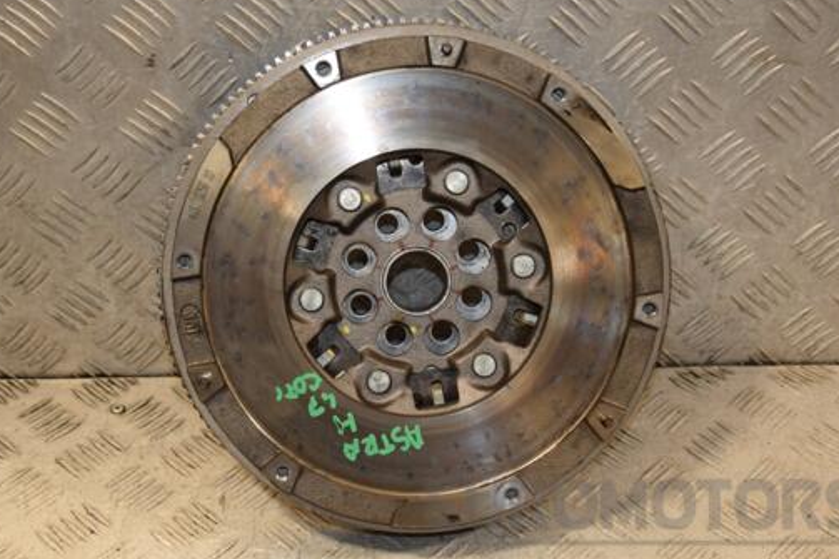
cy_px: 282
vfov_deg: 20.0
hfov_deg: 29.7
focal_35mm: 68
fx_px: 1584
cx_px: 395
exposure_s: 1/200
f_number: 5
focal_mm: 38
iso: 800
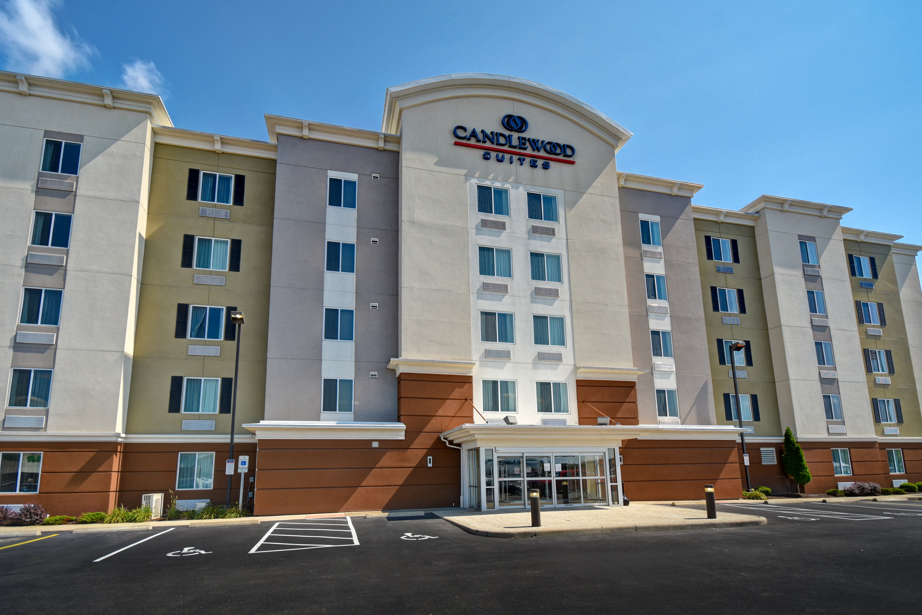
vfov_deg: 72.1
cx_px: 461
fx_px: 423
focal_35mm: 16
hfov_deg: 95.0
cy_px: 308
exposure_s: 1/1000
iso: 250
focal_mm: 11
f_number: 7.1
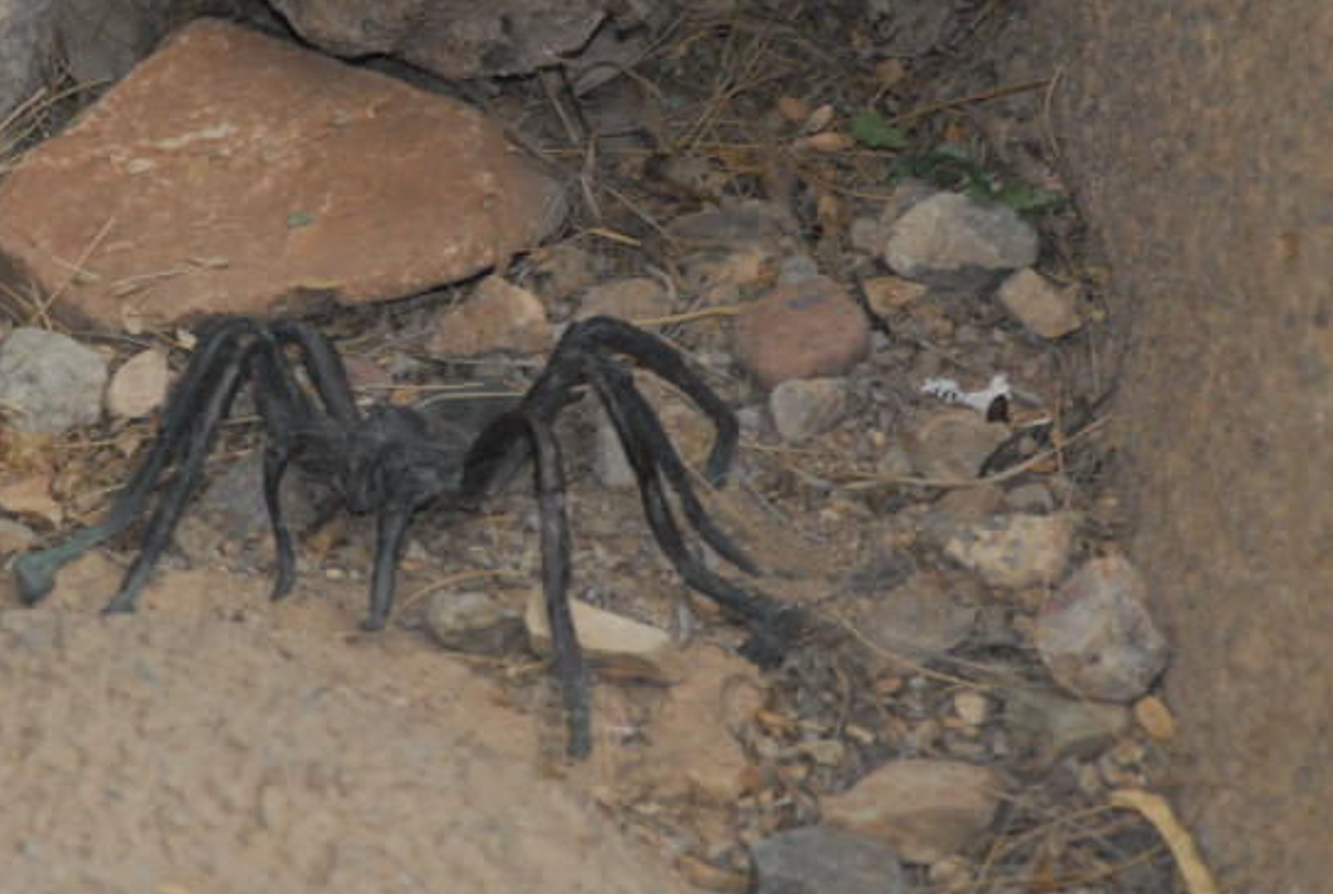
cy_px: 404
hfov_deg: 4.7
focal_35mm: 442
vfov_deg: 3.1
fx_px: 16393
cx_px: 366
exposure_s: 1/250
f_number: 9
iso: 1600
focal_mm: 200
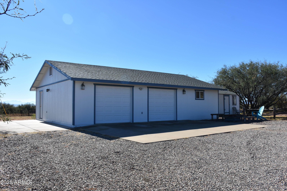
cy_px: 96
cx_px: 144
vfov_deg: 43.6
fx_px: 239
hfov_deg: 61.9
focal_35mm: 30
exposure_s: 1/500
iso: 140
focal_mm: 20
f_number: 8
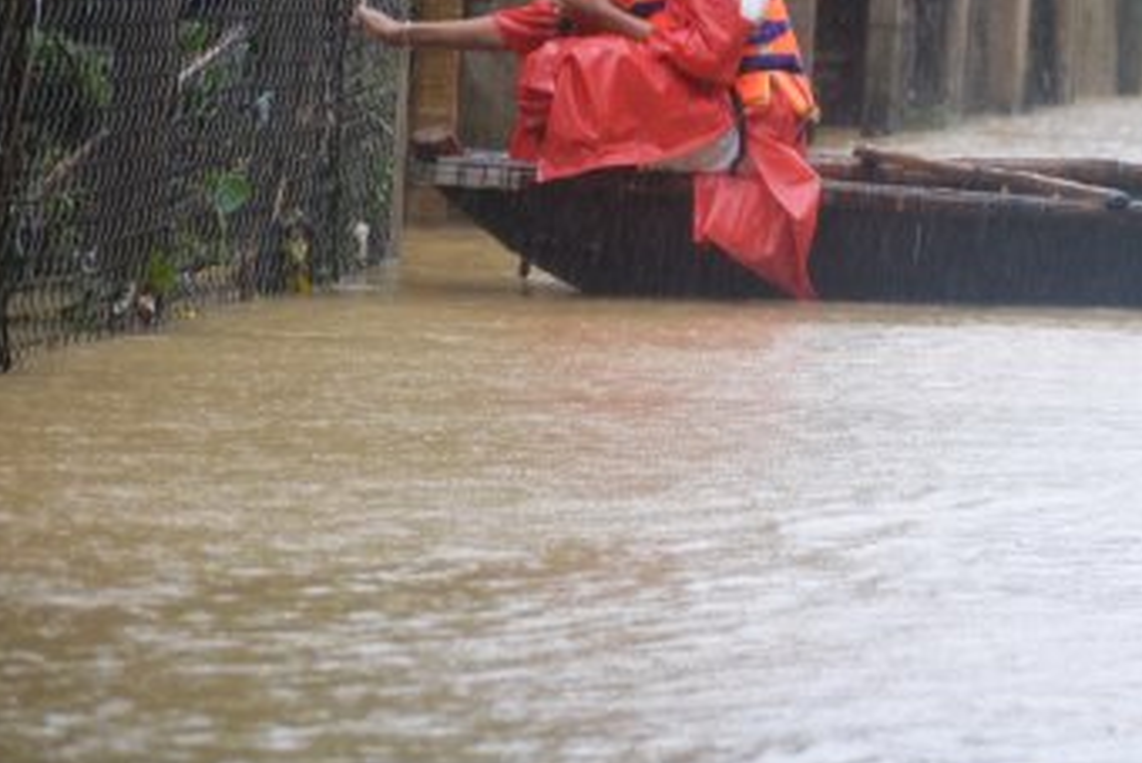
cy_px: 96
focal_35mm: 252
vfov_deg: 5.5
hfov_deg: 8.1
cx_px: 1053
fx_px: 7997
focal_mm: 86
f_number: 5.6
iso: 140
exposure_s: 1/125
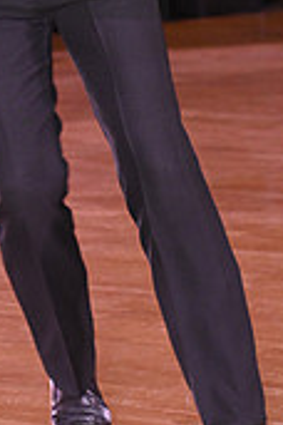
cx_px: -173
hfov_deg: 4.7
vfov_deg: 7.0
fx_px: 3443
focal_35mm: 292
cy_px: -62
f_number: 5.6
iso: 2000
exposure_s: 1/200
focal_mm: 86
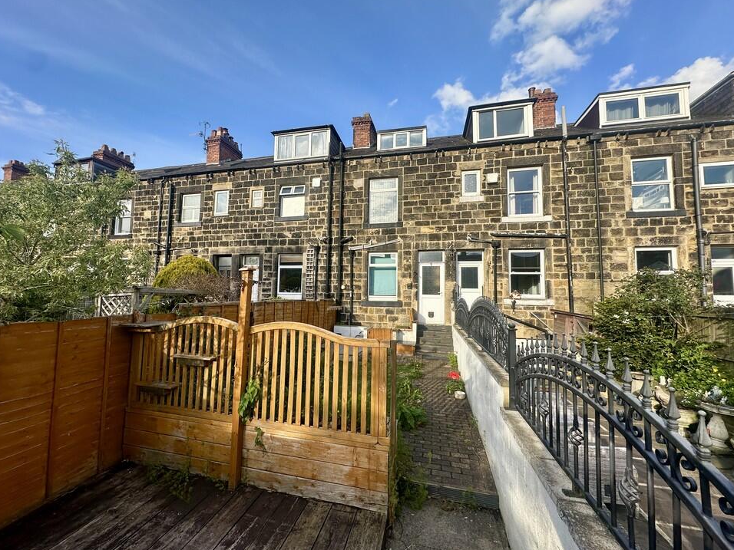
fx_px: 318
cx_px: 349
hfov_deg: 98.1
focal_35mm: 15
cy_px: 277
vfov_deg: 81.7
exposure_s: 1/875
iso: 40
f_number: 2.2
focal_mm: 2.22
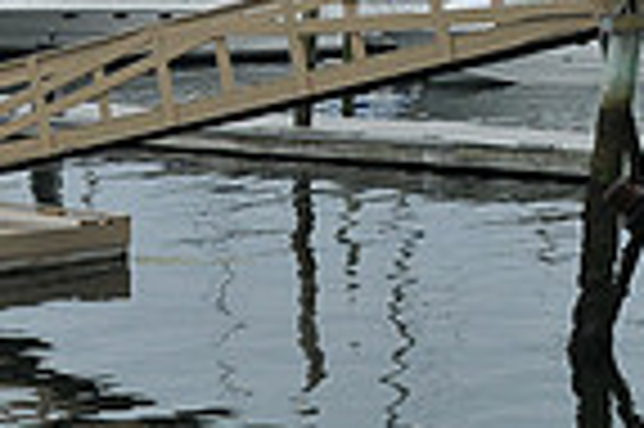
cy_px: -20
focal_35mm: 176
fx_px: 3145
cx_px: -423
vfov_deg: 7.7
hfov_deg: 11.1
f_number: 8
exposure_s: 1/250
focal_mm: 29
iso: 200
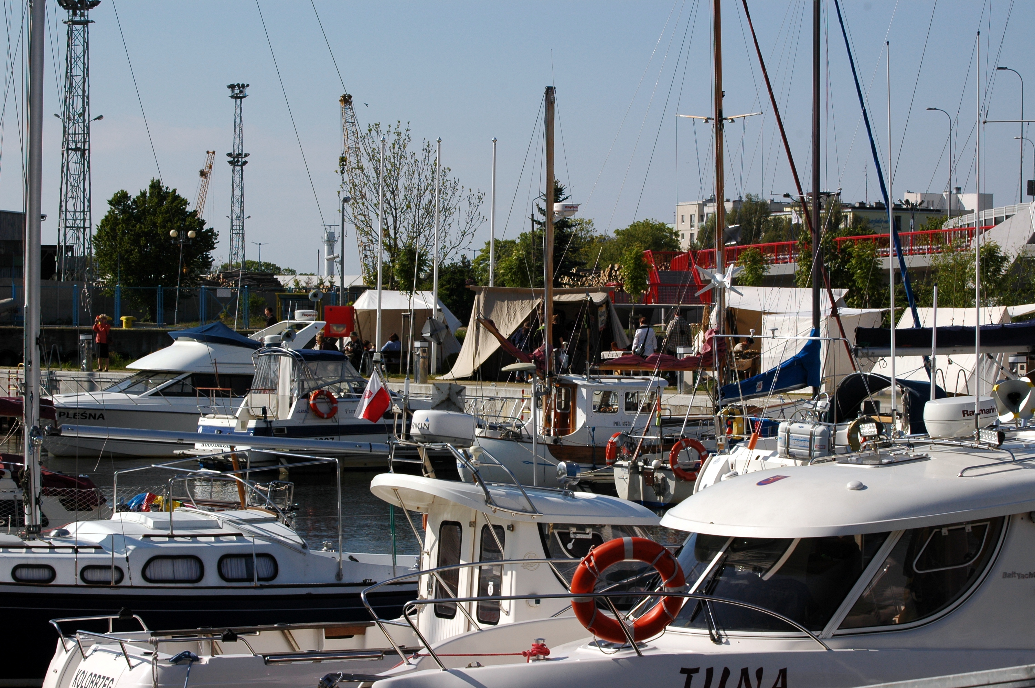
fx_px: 3016
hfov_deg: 19.5
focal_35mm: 105
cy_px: 344
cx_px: 518
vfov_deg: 13.0
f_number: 11
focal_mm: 70
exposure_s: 1/500
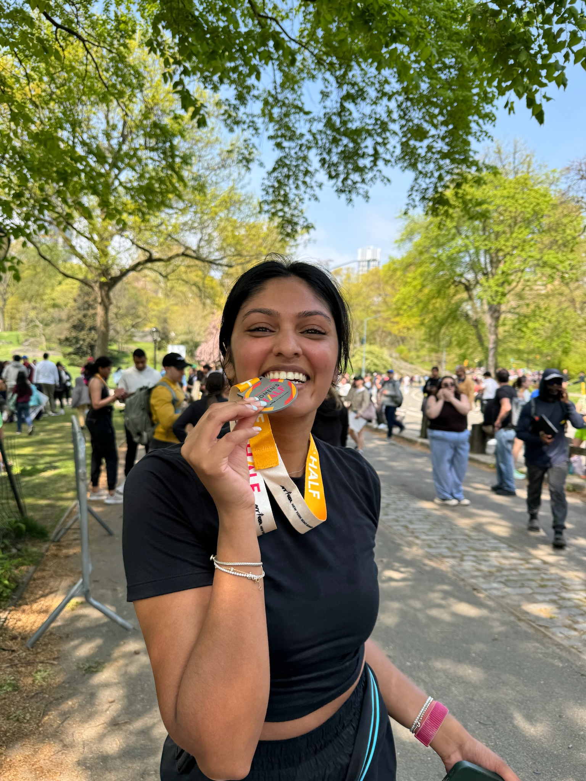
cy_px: 390
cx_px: 293
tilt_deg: -3.7
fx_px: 542
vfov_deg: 71.6
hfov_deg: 56.8
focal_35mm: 24
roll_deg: -1.1
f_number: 1.78
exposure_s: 1/812
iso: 80
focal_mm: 6.76
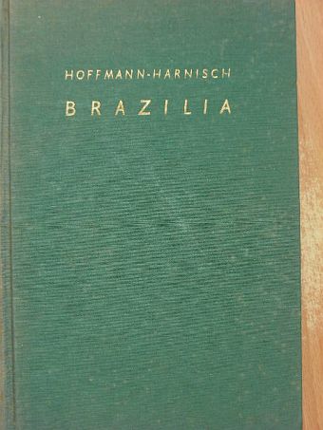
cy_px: 215
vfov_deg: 24.7
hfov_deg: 18.7
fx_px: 982
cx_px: 162
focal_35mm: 79
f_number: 3.5
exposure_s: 1/18
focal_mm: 13.2
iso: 100
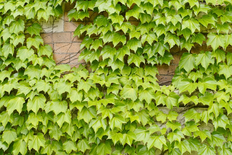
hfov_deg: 24.2
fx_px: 541
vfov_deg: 16.3
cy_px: 78
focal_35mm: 84
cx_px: 116
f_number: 2.5
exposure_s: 1/420
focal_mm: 56
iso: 160
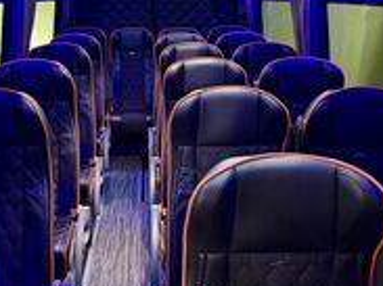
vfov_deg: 31.4
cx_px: 140
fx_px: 509
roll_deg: +0.4
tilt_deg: -13.6
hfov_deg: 40.9
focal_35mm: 46
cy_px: 120
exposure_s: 1/25
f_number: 1.78
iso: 1000
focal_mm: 6.76
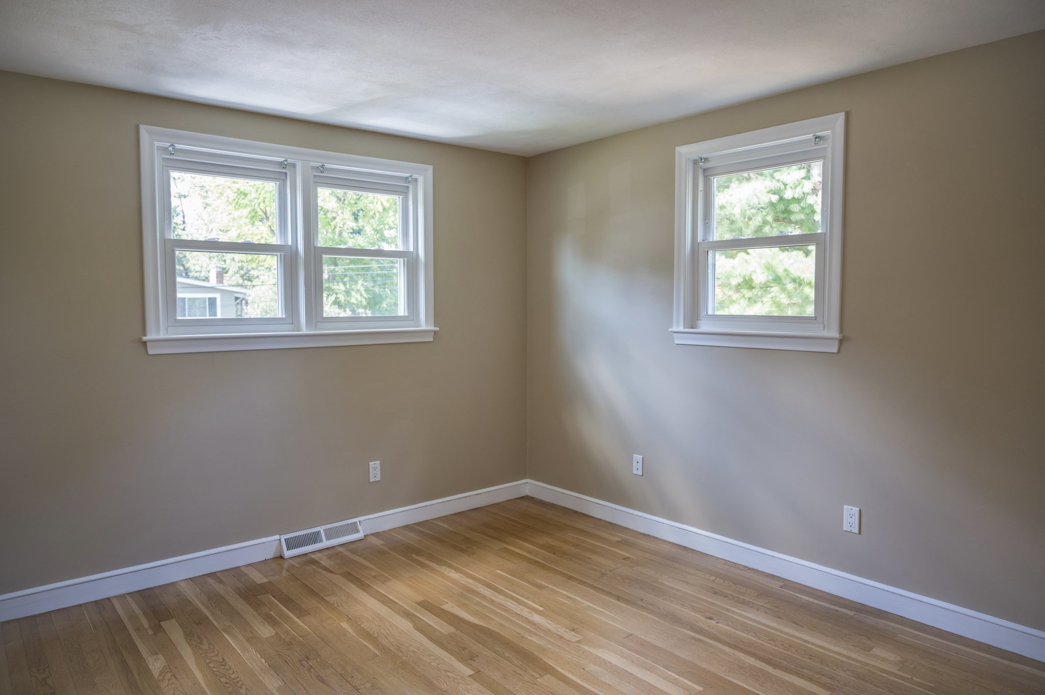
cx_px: 522
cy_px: 348
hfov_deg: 73.8
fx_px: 696
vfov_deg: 53.1
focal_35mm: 24
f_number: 4
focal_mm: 24
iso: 400
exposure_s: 1/40
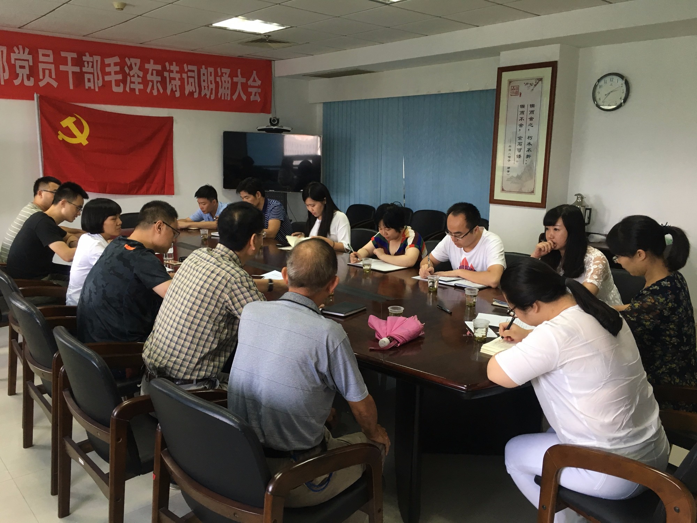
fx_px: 584
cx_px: 348
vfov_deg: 48.2
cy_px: 262
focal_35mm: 29
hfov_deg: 61.7
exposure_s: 1/33
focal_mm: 4.15
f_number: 2.2
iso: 100
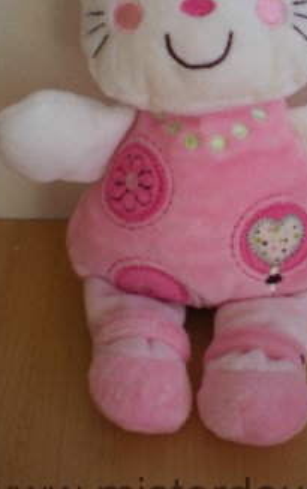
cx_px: 202
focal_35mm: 64
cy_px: 136
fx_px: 855
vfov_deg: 31.5
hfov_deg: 20.3
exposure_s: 1/77.8
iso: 64
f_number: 3.1
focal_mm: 6.3
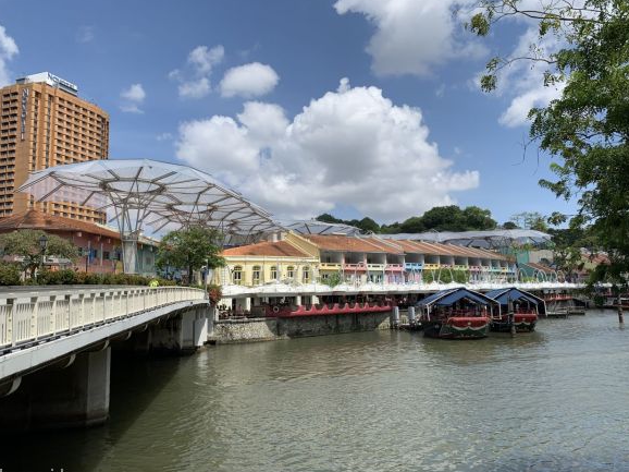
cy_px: 238
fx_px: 490
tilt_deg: +8.4
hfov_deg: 65.3
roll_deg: +0.7
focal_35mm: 27
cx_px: 307
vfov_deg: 51.3
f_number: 1.8
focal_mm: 4.25
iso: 25
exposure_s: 1/3185
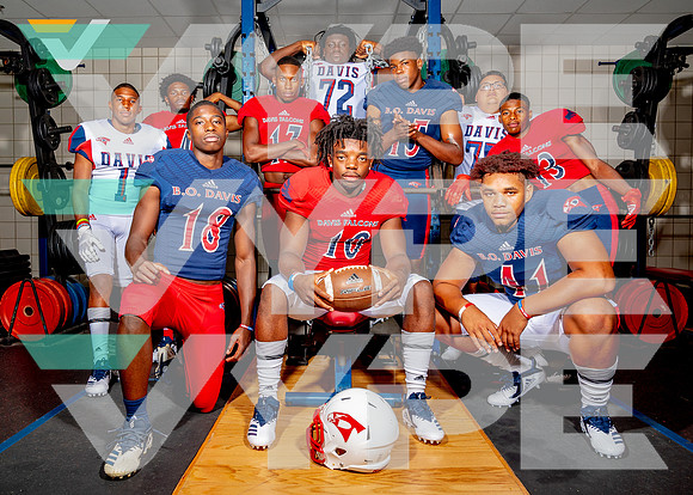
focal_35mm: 28
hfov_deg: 65.1
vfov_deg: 49.1
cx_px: 322
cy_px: 246
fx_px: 542
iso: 100
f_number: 8
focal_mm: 24
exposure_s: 1/125
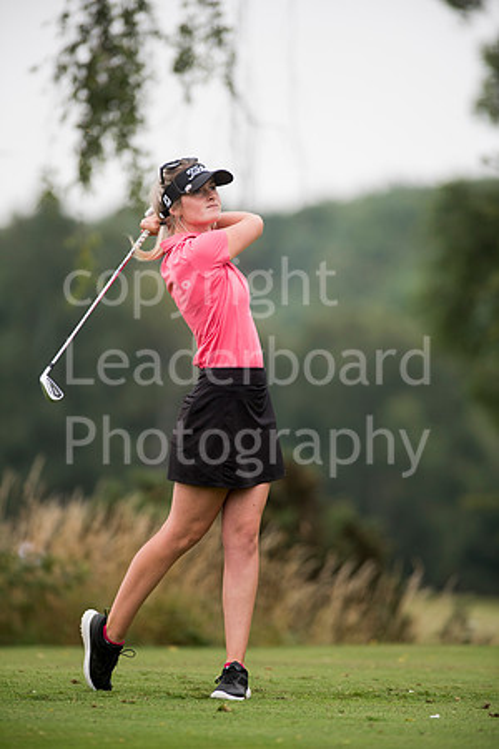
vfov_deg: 6.9
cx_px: 250
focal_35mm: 300
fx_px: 6237
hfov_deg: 4.6
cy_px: 374
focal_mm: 300
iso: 800
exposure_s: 1/1250
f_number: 4
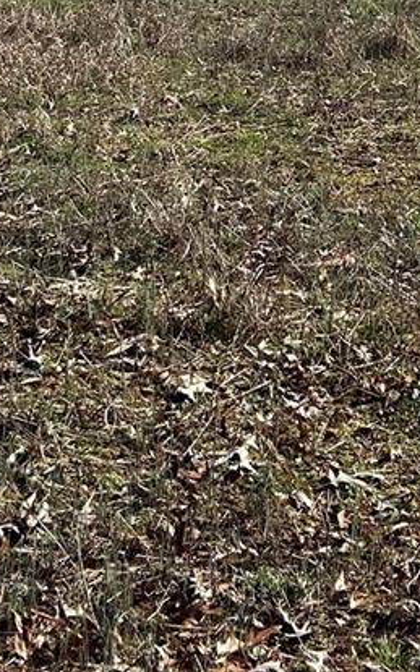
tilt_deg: -11.5
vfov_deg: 19.9
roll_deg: +0.4
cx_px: 261
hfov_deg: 12.8
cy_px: 39
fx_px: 1870
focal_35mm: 102
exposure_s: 1/3460
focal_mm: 5.7
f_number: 1.5
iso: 50
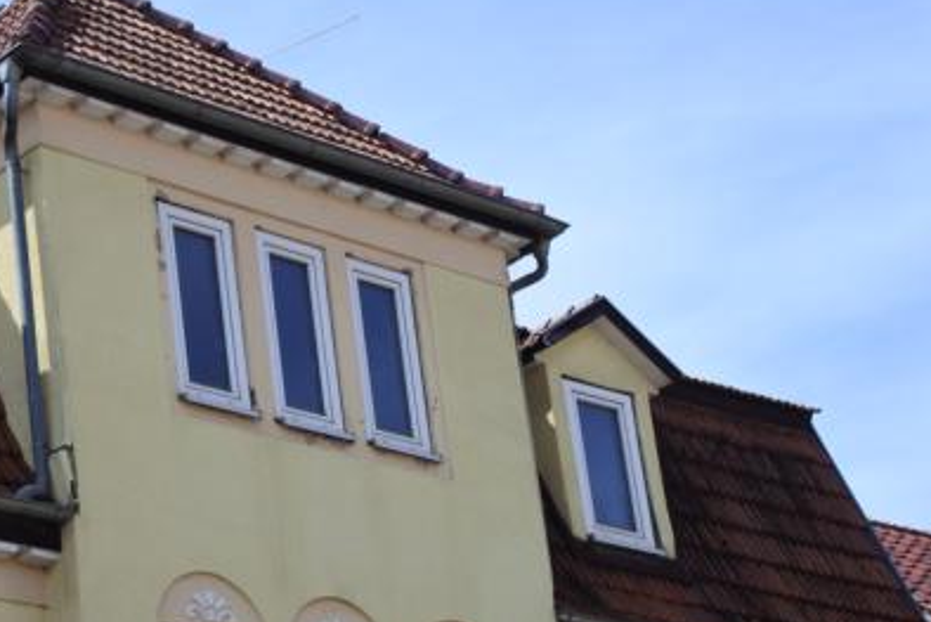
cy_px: 461
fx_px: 2975
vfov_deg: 11.9
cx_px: 269
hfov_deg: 17.7
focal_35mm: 115
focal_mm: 23.6
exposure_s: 1/640
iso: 160
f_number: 5
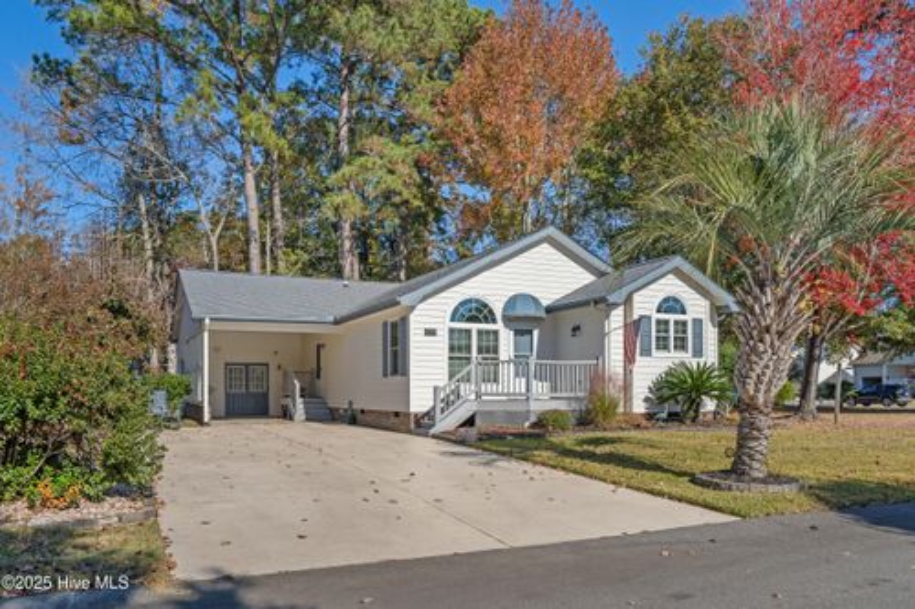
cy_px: 304
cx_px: 458
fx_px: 661
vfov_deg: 49.5
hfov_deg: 69.4
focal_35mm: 26
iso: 200
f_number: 8
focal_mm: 26
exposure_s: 1/250
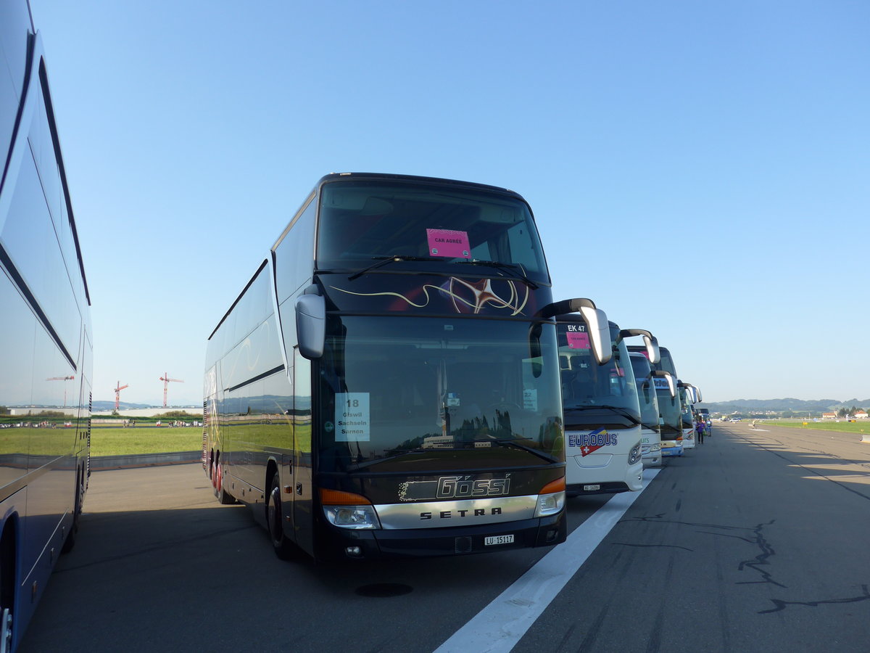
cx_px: 435
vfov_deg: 48.2
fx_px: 729
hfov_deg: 61.7
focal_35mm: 29
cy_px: 326
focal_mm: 6
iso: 80
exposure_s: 1/800
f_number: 2.8
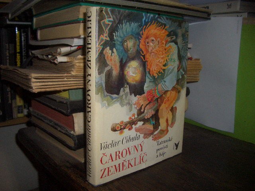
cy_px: 96
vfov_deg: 40.7
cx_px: 128
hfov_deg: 52.6
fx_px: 258
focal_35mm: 35
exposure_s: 1/60
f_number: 2.6
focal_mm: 5.8
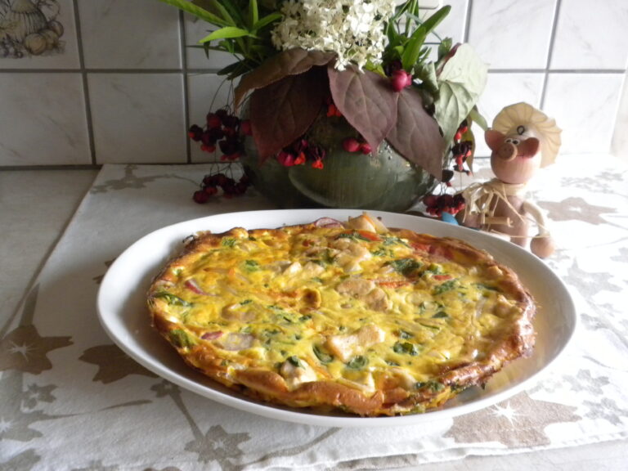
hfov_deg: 50.1
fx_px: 671
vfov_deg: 38.7
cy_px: 236
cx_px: 314
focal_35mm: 37
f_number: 3.5
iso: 400
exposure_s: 1/22
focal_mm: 6.6
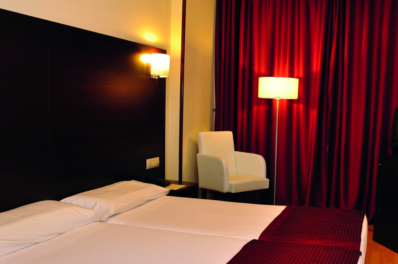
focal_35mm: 42
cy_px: 178
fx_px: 464
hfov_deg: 45.7
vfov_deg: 31.5
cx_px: 269
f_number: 7.1
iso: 200
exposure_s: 1/6
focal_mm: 18
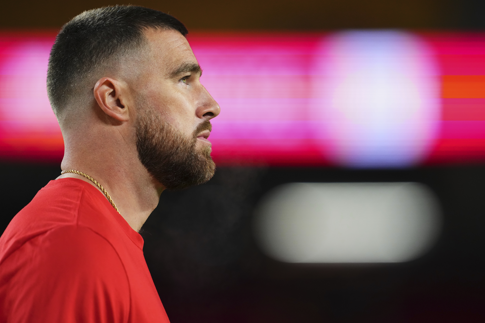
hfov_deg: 5.2
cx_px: 242
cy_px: 162
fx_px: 5388
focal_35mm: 400
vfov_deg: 3.4
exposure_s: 1/2000
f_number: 2.8
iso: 3200
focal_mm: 400
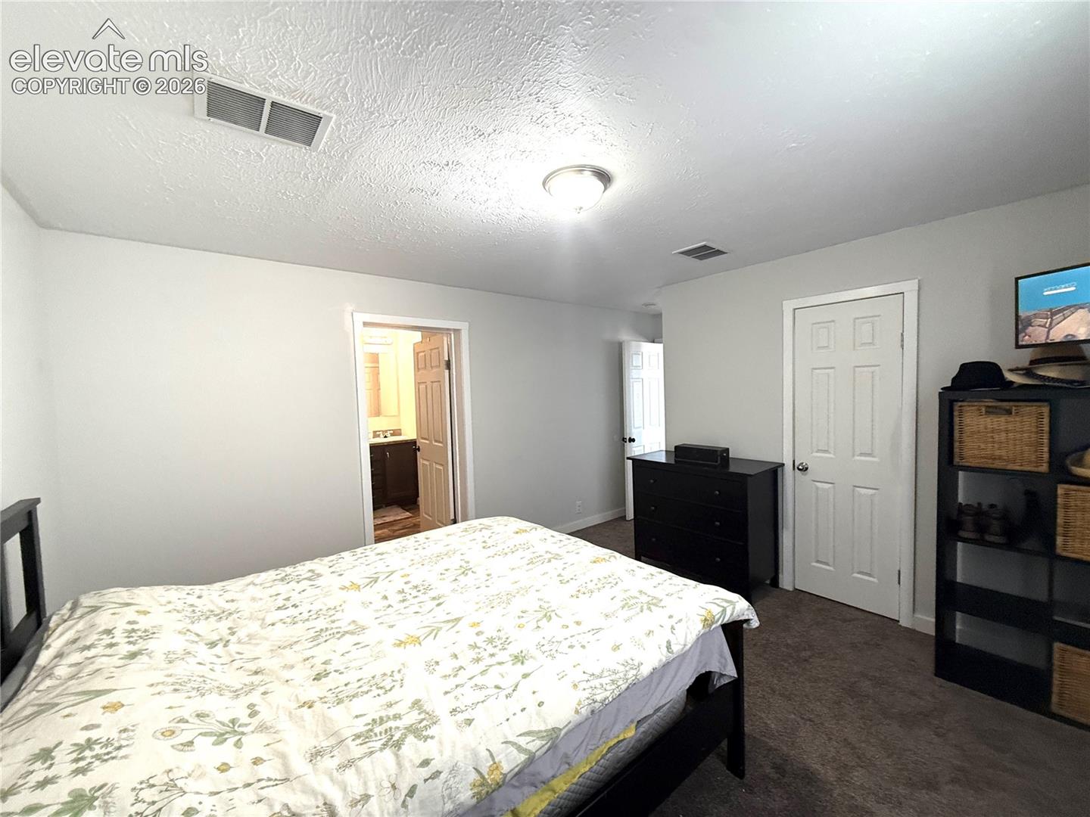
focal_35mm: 14
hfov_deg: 102.1
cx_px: 545
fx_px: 441
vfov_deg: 85.7
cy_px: 408
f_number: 2.2
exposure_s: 1/60
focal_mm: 2.22
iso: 320
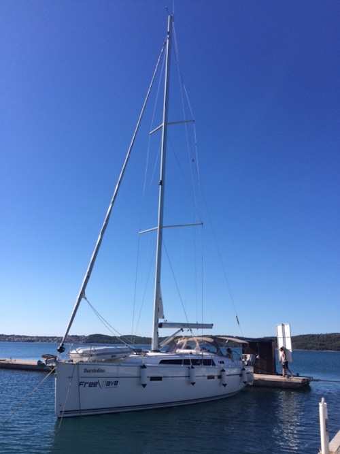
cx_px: 170
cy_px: 227
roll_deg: +0.3
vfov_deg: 61.7
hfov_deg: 48.2
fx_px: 380
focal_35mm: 29
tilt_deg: +15.5
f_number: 2.2
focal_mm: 4.15
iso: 32
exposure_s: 1/2933
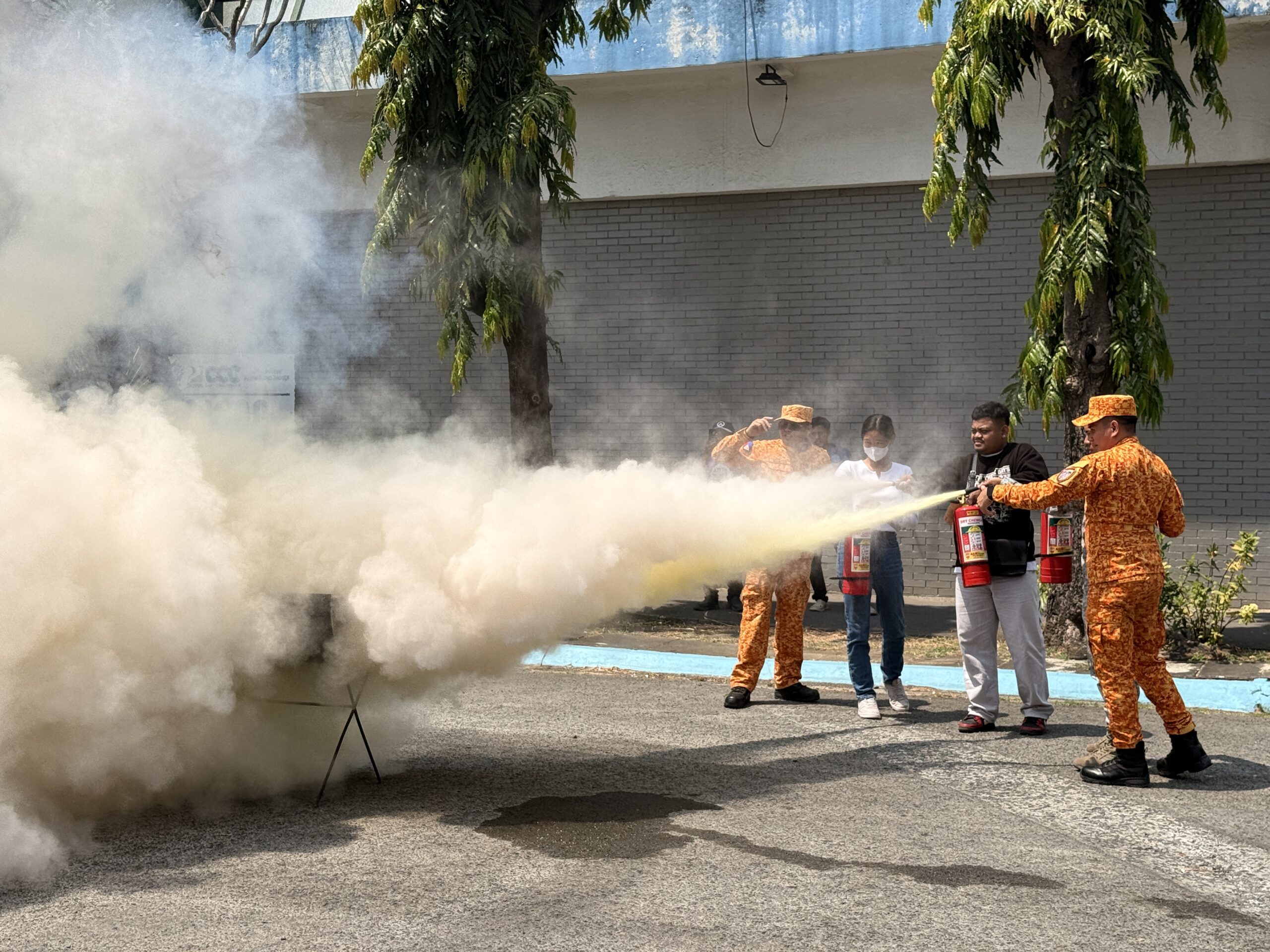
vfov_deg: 30.3
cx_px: 635
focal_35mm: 48
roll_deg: -0.8
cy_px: 476
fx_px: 1761
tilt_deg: -0.4
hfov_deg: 39.7
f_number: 1.78
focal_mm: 6.76
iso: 64
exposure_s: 1/3891
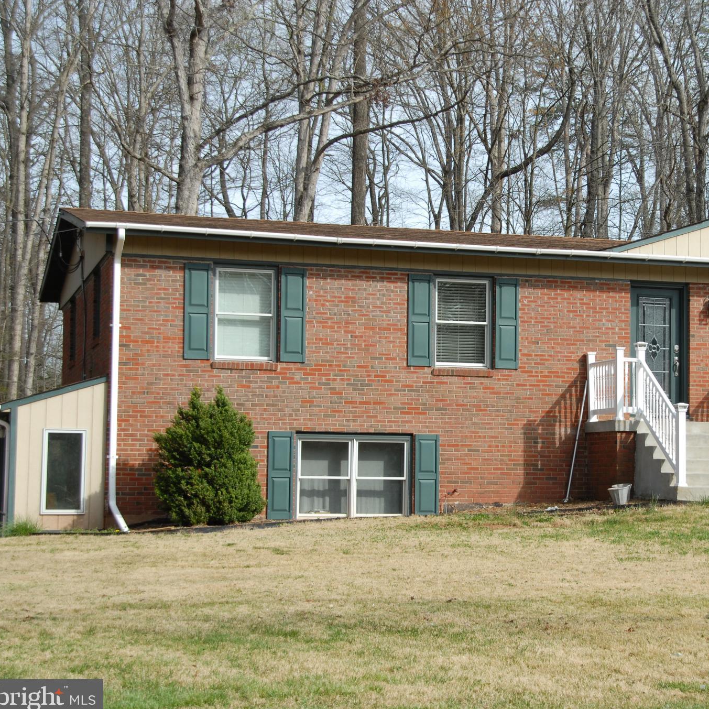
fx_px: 1970
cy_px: 358
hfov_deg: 20.3
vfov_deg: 20.4
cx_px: 523
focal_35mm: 85
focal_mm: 44
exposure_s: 1/250
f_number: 8
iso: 125
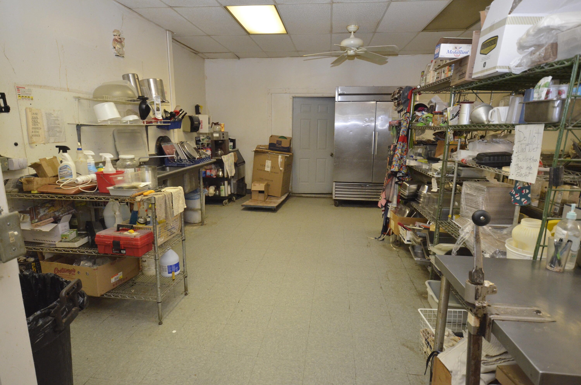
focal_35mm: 21
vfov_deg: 59.3
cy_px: 192
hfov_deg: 81.3
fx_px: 338
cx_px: 290
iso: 3200
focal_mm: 14
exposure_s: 1/60
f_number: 4.8
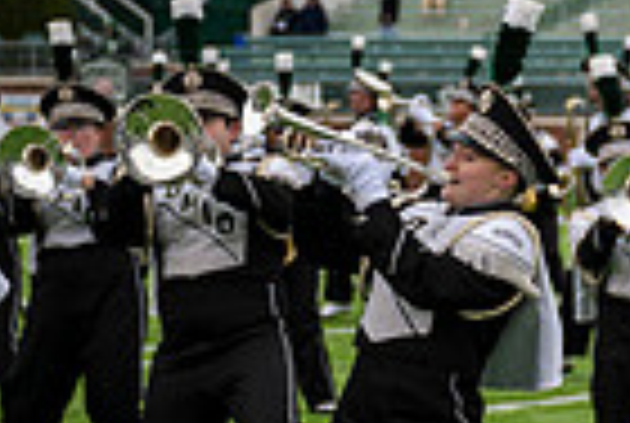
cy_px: 263
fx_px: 3841
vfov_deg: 6.3
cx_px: 1166
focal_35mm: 219
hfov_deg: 8.9
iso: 100
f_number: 2.8
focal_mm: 53
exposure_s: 1/500
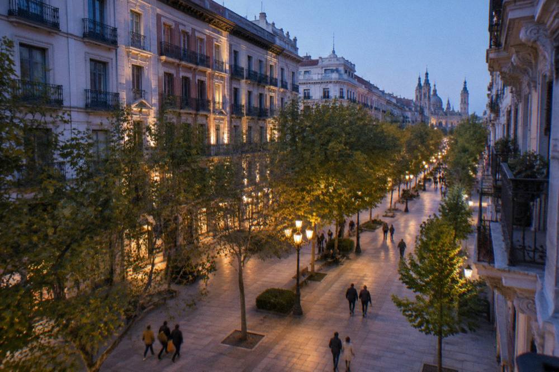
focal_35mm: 35
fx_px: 543
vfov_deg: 37.8
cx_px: 280
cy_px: 186
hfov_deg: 54.5
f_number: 10
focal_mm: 35
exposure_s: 1/160
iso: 800
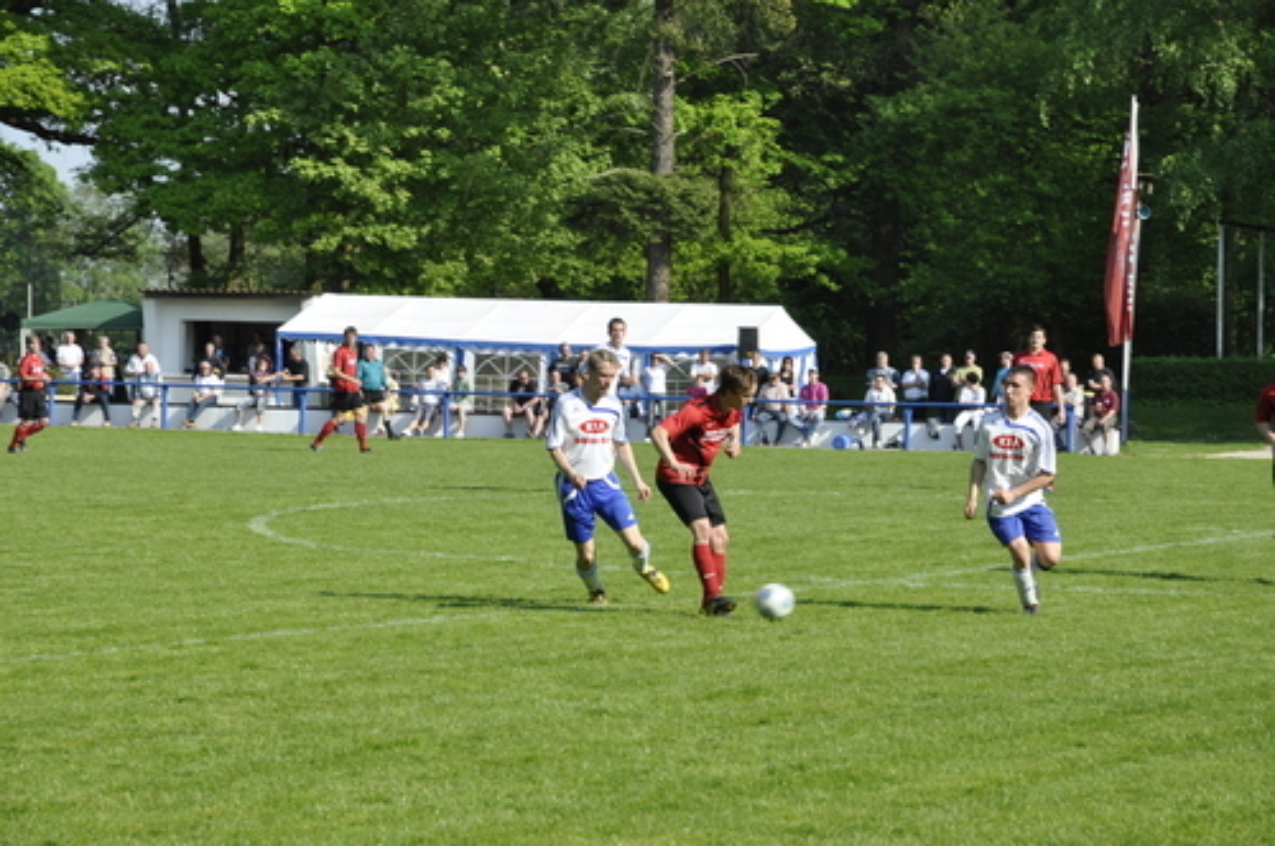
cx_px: 638
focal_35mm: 128
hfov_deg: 16.1
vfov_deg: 10.7
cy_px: 423
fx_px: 4510
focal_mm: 85
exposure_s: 1/320
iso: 200
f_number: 9
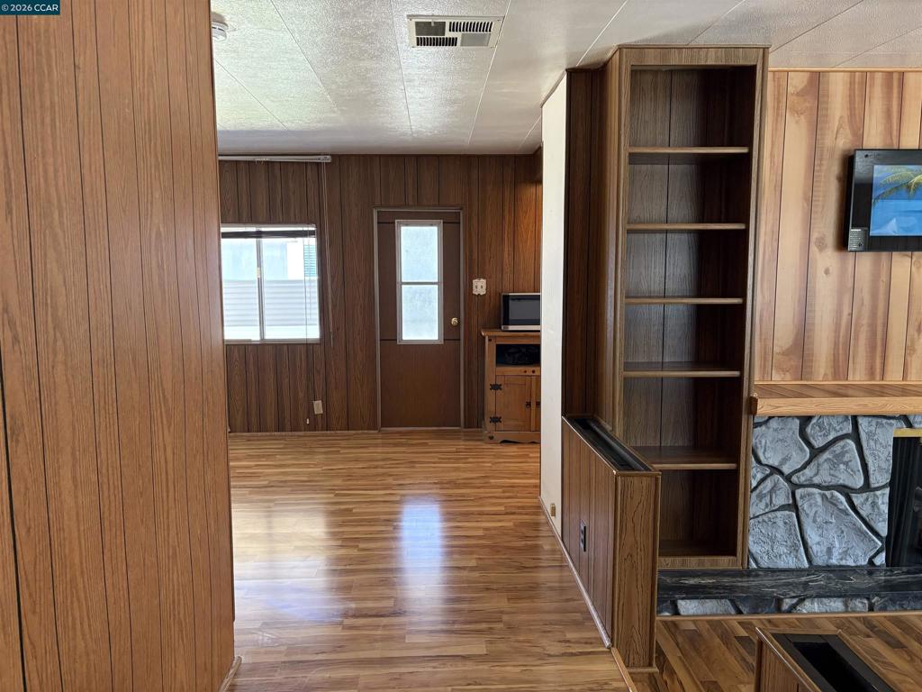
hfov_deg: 67.3
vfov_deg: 53.1
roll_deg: +0.4
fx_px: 693
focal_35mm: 26
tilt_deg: -6.2
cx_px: 461
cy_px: 346
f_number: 1.6
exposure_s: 1/60
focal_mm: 5.96
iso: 250
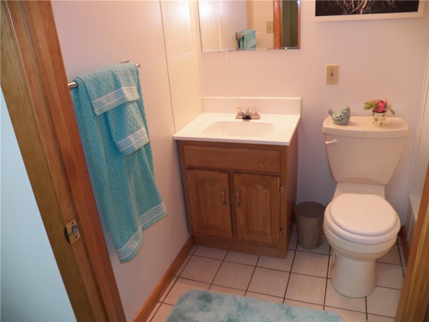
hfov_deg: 63.4
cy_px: 161
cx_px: 214
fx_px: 347
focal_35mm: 28
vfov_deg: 49.7
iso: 125
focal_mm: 4.9
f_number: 2.8
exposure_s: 1/30
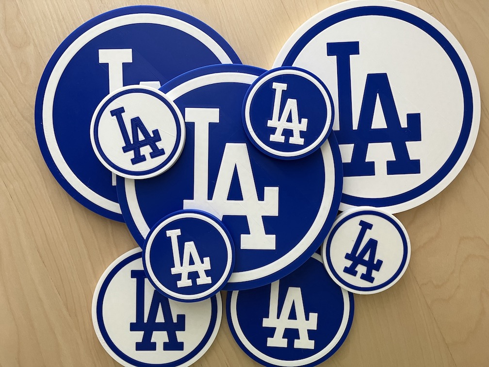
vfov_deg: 53.1
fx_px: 367
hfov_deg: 67.3
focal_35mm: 26
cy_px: 184
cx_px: 244
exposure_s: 1/60
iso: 125
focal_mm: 5.1
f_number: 1.6
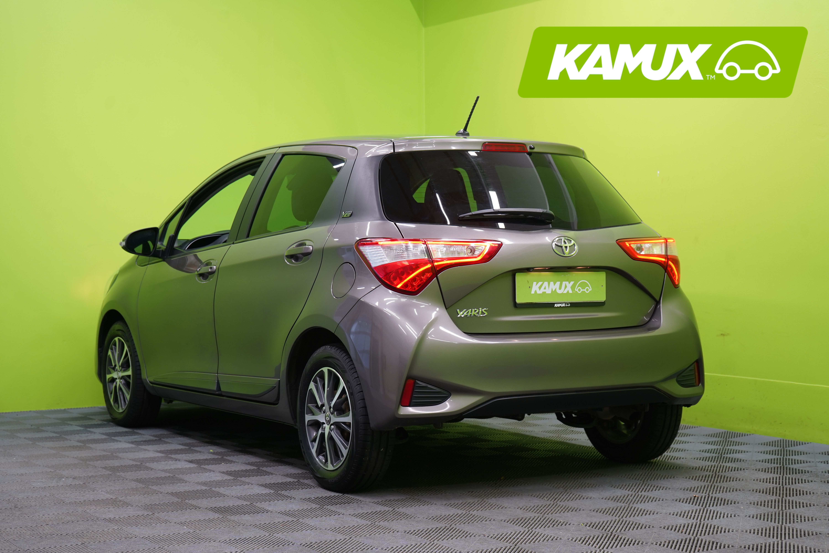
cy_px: 276
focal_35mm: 61
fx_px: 1405
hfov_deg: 32.9
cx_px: 414
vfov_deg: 22.3
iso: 400
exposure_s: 1/25
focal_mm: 61
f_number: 5.6
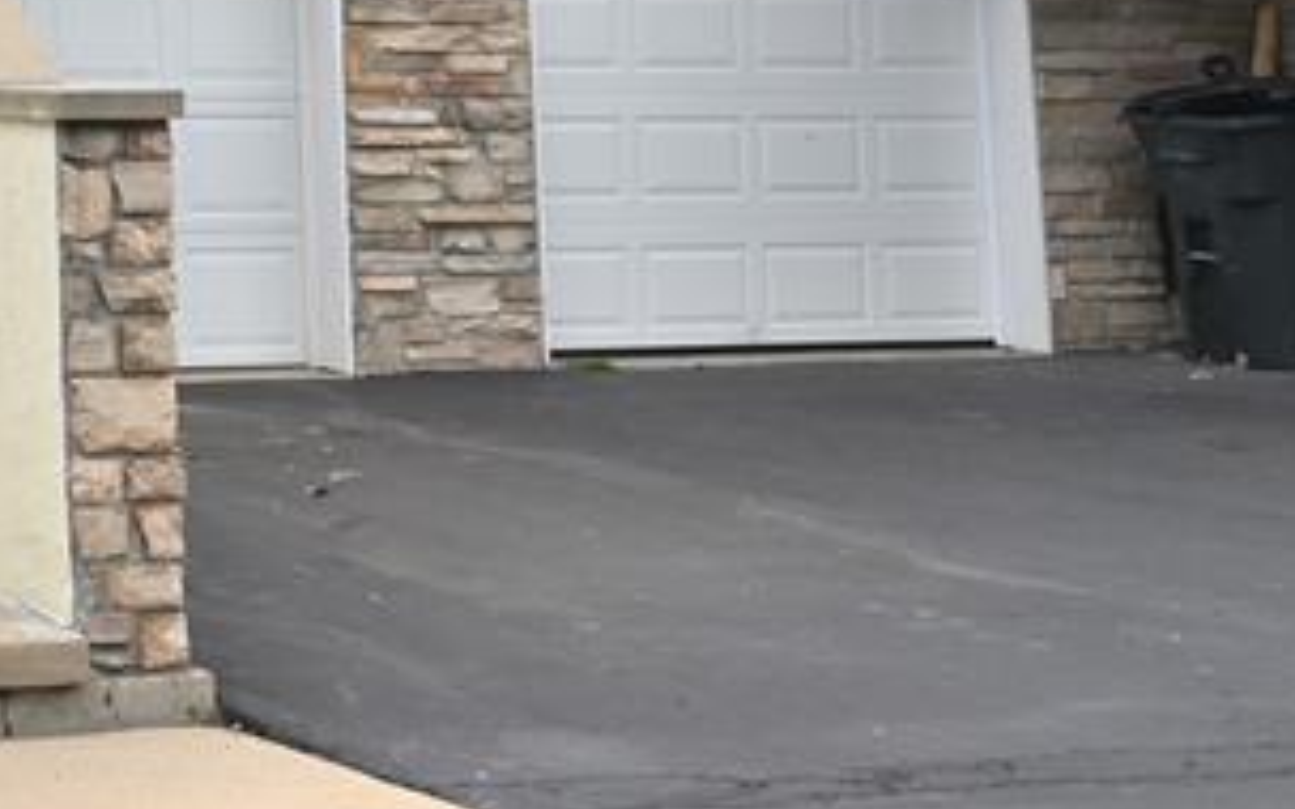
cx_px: -524
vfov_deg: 11.8
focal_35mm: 105
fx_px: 3696
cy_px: -517
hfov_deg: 18.1
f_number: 6.3
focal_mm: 30.5
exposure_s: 1/320
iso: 100
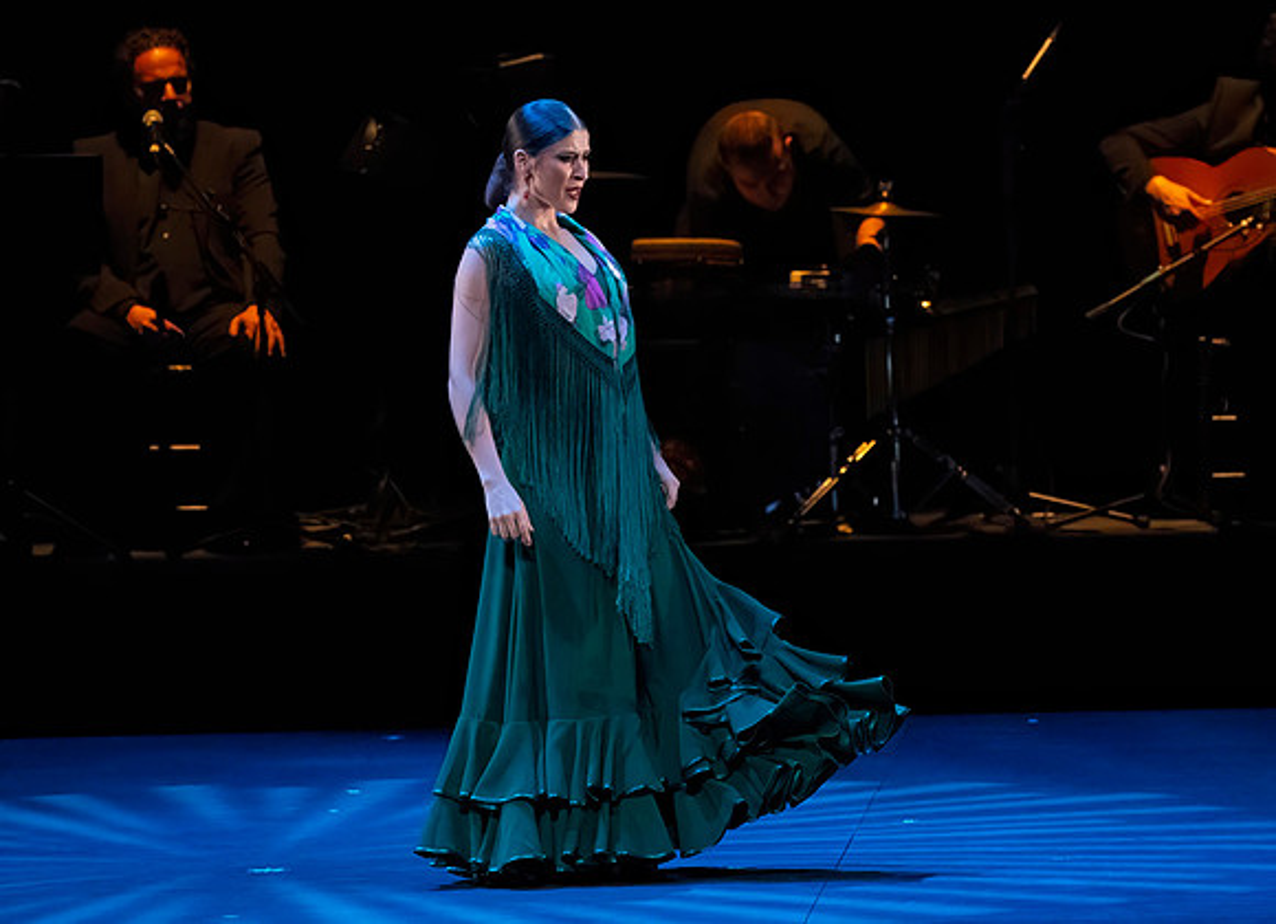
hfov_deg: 4.3
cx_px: 689
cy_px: 407
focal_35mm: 470
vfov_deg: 3.1
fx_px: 17099
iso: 25600
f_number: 8
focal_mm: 355
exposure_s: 1/400
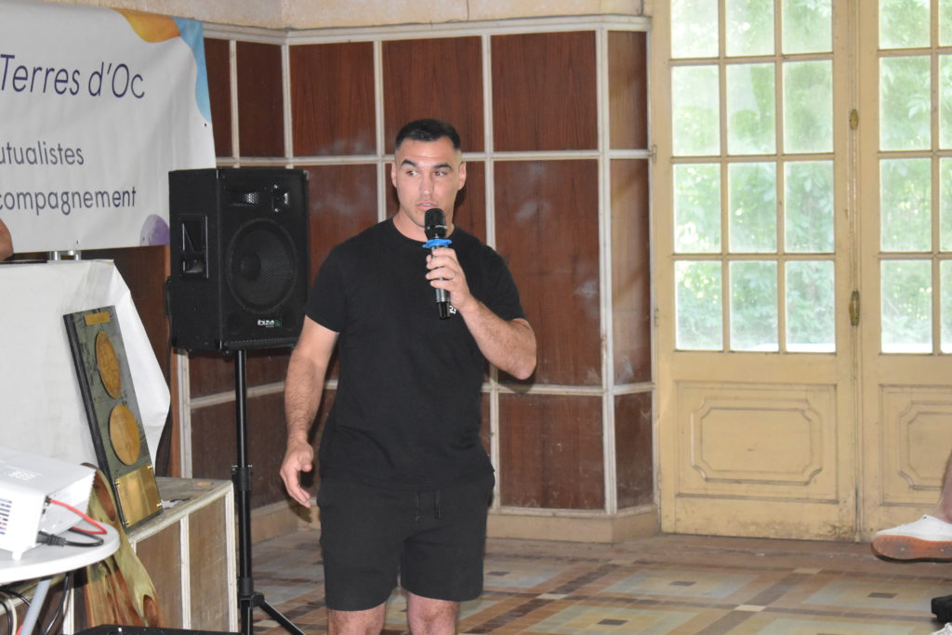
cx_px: 476
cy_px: 318
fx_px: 2182
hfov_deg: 24.6
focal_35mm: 82
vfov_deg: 16.6
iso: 4500
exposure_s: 1/60
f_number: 5.6
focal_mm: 55
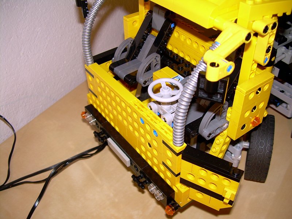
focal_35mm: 38
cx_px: 146
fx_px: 321
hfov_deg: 49.0
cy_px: 110
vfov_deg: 37.7
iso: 50
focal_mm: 6.3
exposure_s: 1/60
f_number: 2.8
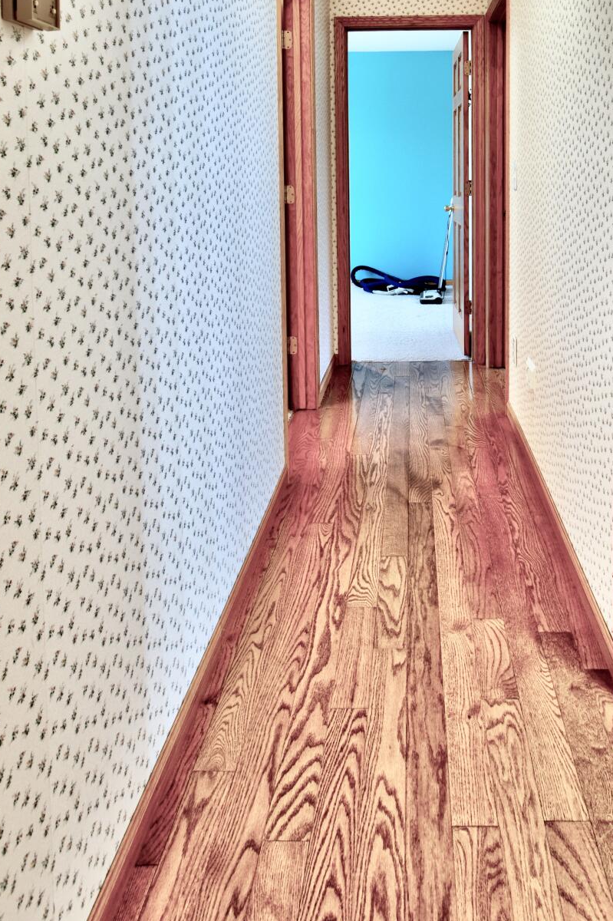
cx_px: 401
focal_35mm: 25
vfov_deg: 66.2
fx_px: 639
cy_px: 210
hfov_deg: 50.5
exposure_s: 1/8
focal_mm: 10
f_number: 5.6
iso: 200
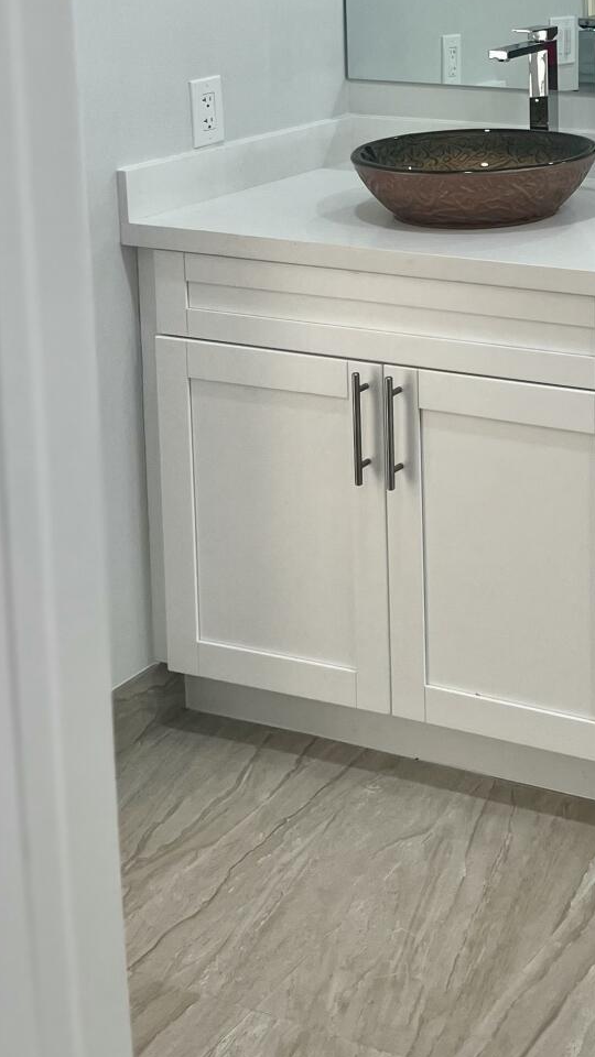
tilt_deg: -8.3
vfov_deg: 33.1
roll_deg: +0.3
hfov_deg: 18.9
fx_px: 1655
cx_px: 780
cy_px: 48
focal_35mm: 59
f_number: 1.6
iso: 80
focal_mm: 5.1
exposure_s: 1/120
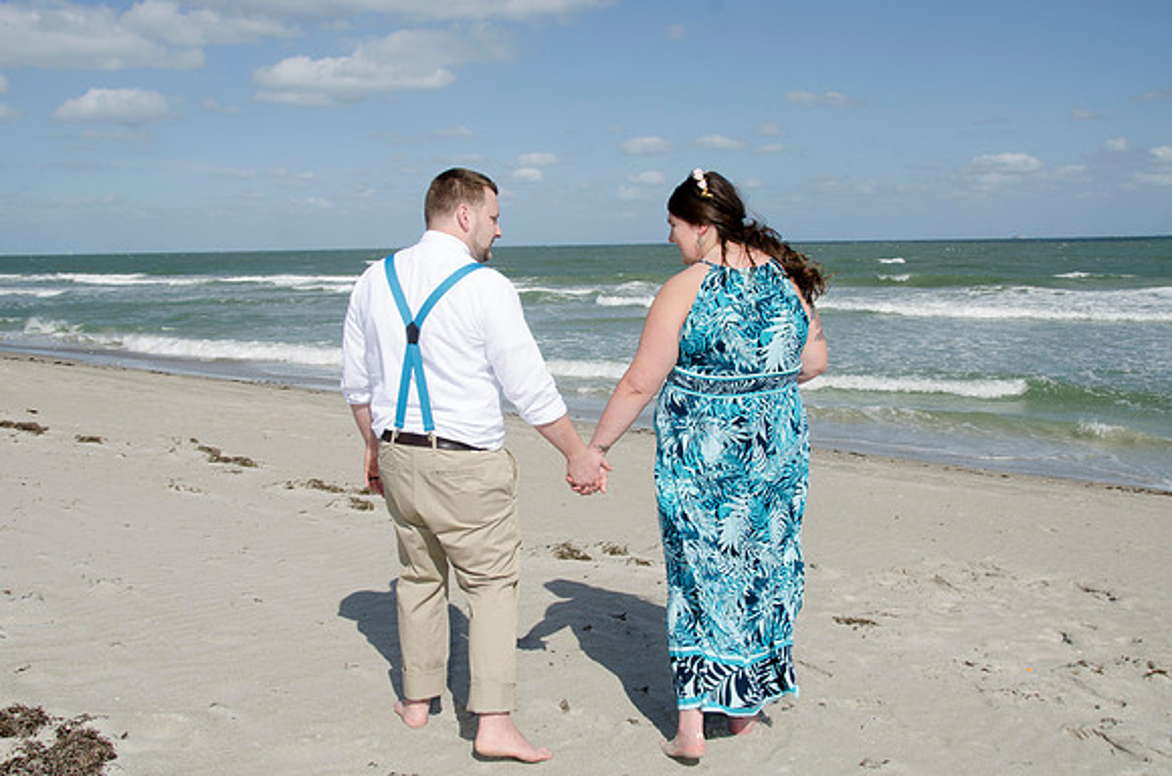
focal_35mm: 36
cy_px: 388
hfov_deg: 53.2
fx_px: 1169
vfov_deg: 36.7
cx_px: 586
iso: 100
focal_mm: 24
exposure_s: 1/250
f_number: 11
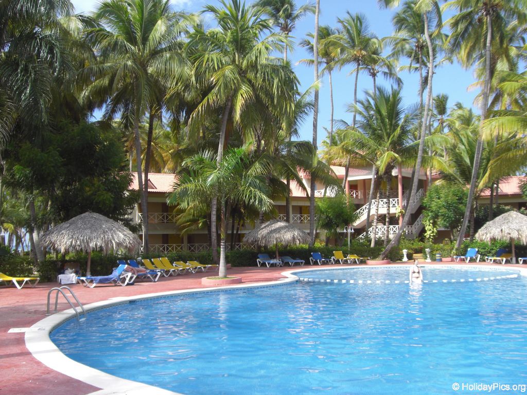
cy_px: 198
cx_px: 264
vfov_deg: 37.7
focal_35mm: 38
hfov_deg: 49.0
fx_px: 579
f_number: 2.7
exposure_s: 1/640
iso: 64
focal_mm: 6.2
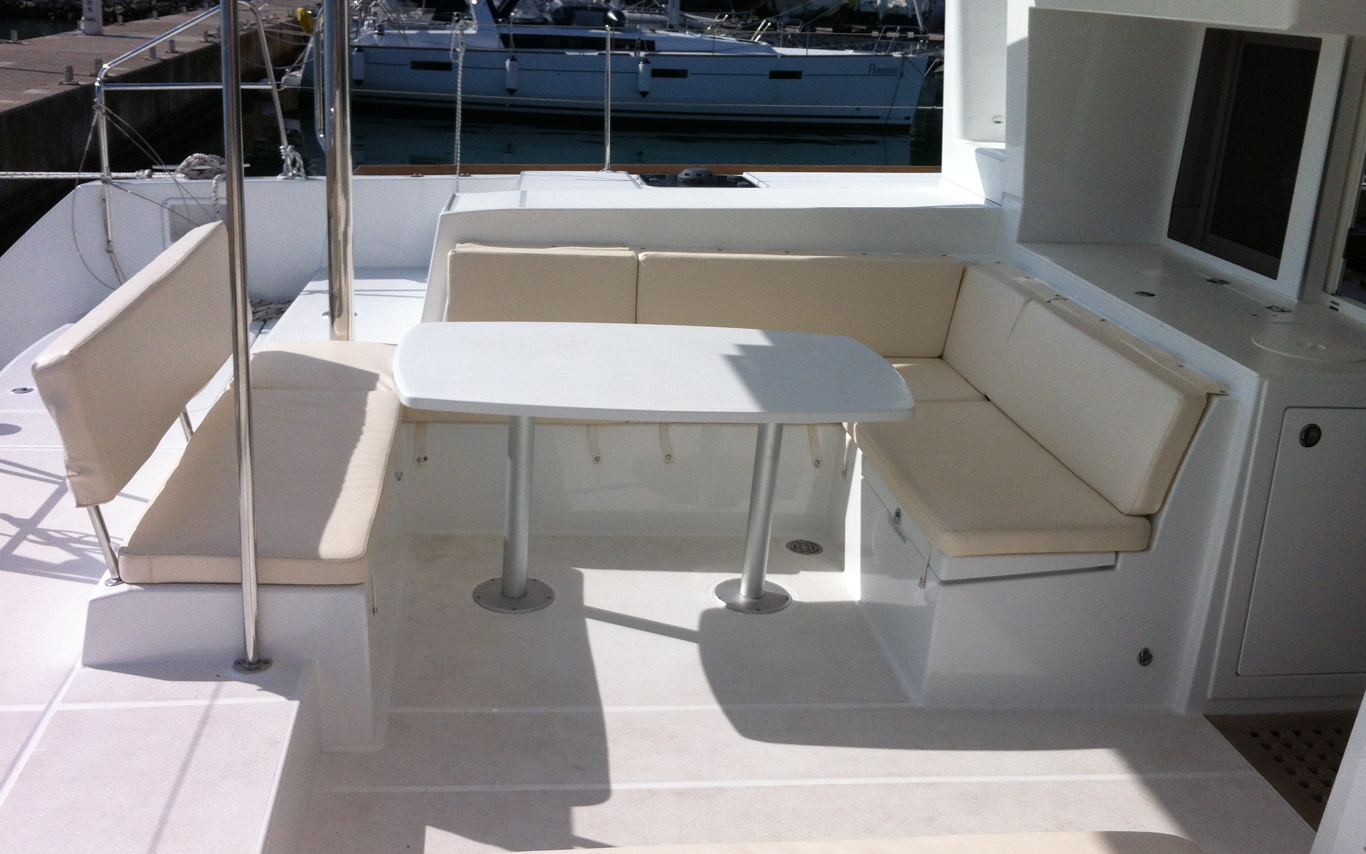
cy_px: 423
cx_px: 706
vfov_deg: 32.8
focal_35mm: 39
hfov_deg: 50.4
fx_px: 1452
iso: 80
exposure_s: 1/5027
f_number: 2.8
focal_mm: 3.85
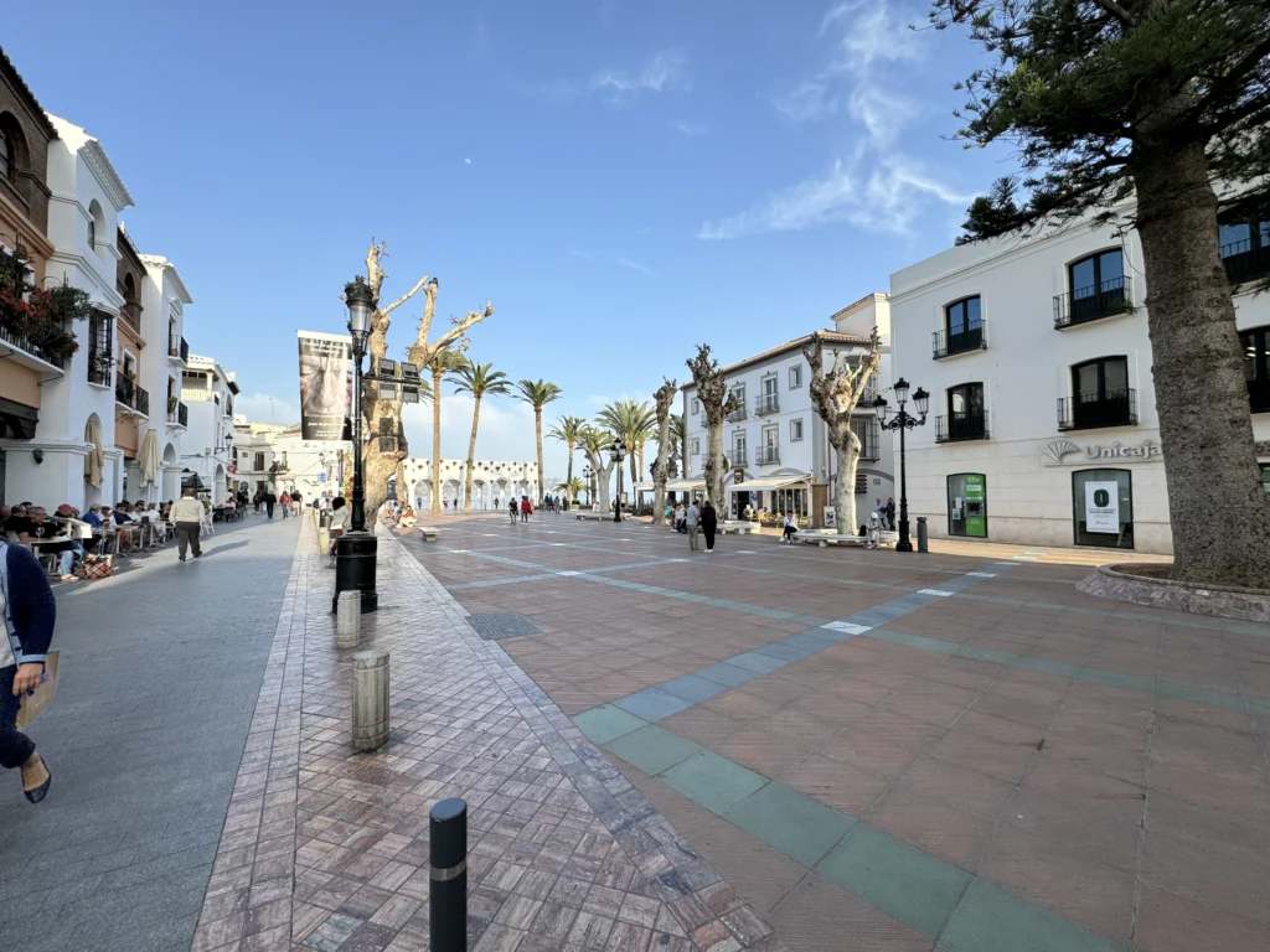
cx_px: 635
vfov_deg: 85.7
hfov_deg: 102.1
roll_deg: +0.2
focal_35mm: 14
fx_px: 514
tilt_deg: +3.0
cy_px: 476
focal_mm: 2.22
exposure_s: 1/1256
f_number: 2.2
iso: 50
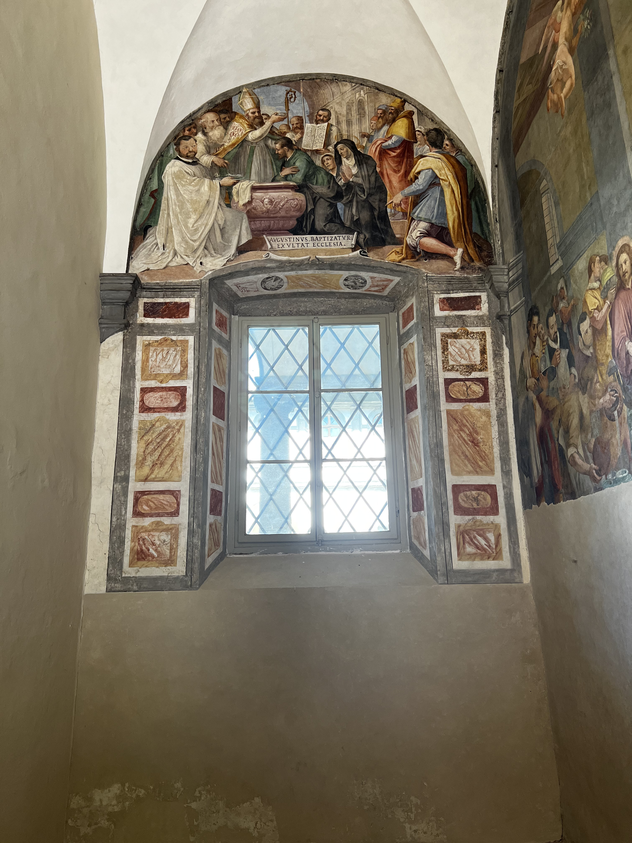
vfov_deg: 67.3
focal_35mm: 26
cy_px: 422
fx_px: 633
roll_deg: +1.1
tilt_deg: +14.3
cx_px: 316
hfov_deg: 53.1
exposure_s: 1/100
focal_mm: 5.7
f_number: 1.5
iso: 125
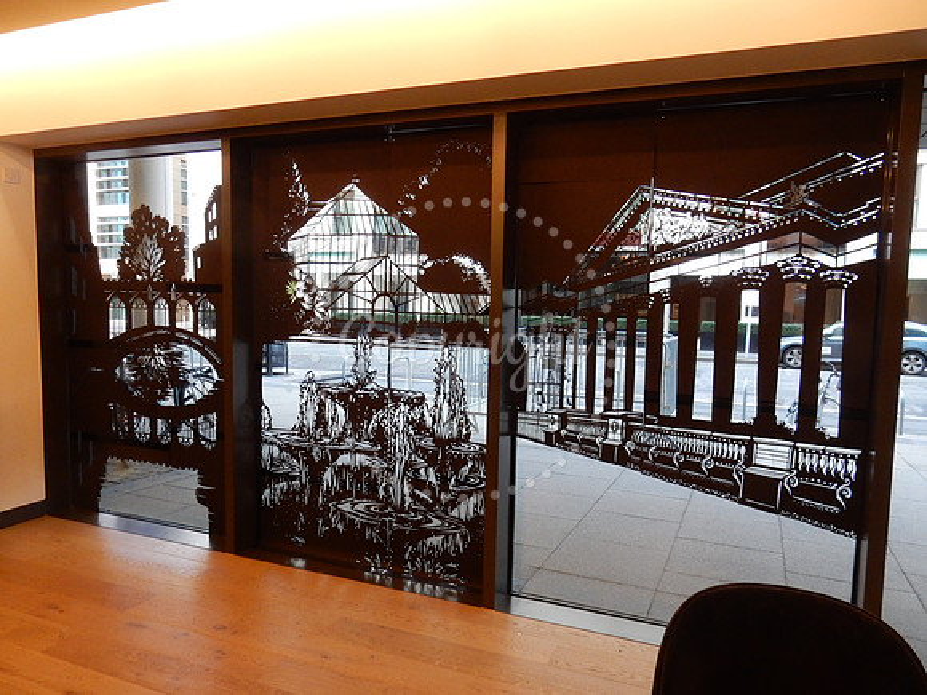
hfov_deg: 69.4
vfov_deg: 54.9
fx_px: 669
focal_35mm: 25
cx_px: 464
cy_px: 348
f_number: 3.7
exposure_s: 1/30
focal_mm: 4.5
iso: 360
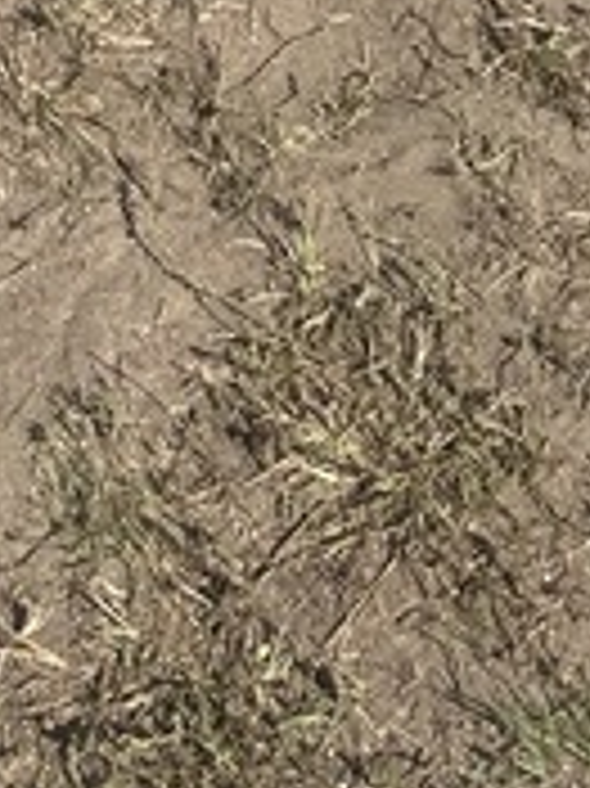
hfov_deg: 9.7
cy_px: -1436
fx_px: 3458
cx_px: -32
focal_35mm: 152
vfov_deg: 10.2
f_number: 1.5
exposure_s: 1/3356
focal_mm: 5.7
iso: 50
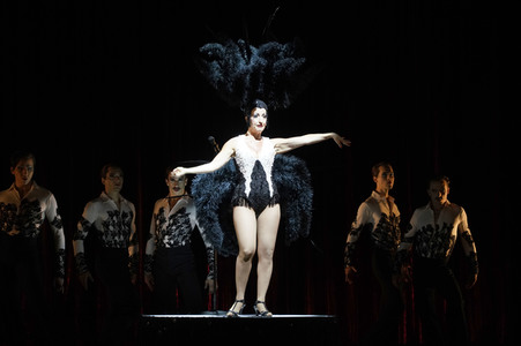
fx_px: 1952
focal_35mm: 135
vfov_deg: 10.1
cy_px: 173
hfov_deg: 15.2
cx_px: 260
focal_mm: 135
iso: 2500
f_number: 5.6
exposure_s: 1/400
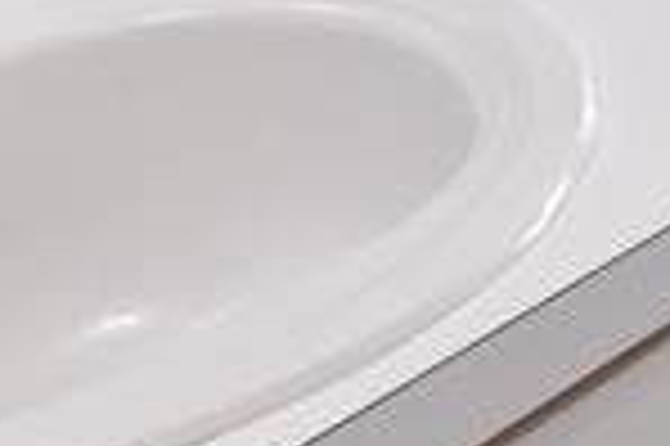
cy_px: -728
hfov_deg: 15.1
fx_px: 2175
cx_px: 1223
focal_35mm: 117
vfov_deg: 9.8
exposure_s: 1/2.5
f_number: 9
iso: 400
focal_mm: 17
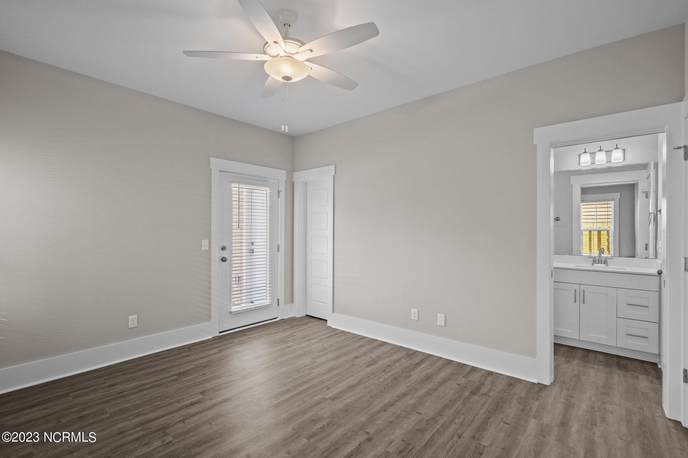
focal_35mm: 16
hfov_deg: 96.7
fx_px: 306
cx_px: 344
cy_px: 229
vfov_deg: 73.7
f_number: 4
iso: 320
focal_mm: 16
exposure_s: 1/13
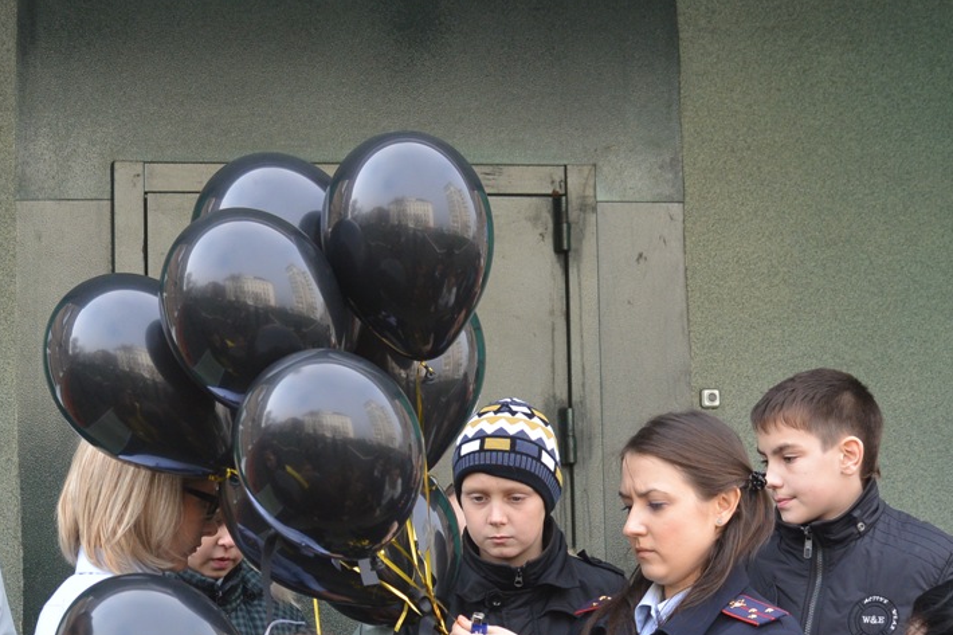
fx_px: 3096
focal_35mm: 117
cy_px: 339
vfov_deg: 11.7
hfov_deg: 17.5
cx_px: 566
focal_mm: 30
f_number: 3.8
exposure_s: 1/250
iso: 200
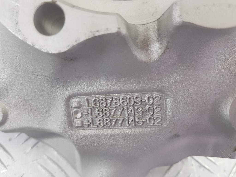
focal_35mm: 26
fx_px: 177
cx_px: 118
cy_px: 88
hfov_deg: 67.3
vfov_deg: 53.1
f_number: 1.7
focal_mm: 4.2
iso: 50
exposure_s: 1/50
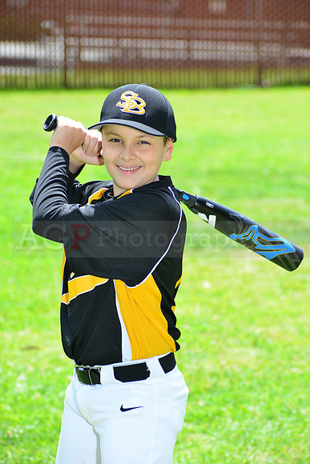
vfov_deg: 12.8
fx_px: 2065
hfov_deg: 8.6
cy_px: 232
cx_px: 155
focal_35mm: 160
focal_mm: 160
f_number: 8
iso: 200
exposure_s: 1/200
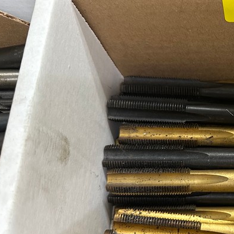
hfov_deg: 27.2
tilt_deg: -69.0
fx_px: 421
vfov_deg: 31.0
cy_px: 133
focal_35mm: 55
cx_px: 285
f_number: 1.78
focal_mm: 6.86
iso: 250
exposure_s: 1/53
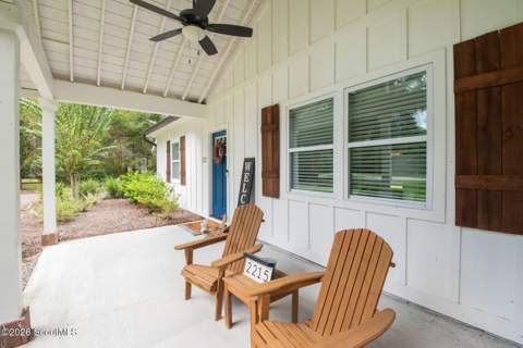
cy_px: 174
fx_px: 223
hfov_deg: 99.1
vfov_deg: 76.1
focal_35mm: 15
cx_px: 262
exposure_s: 1/1250
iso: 1250
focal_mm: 10
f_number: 6.3
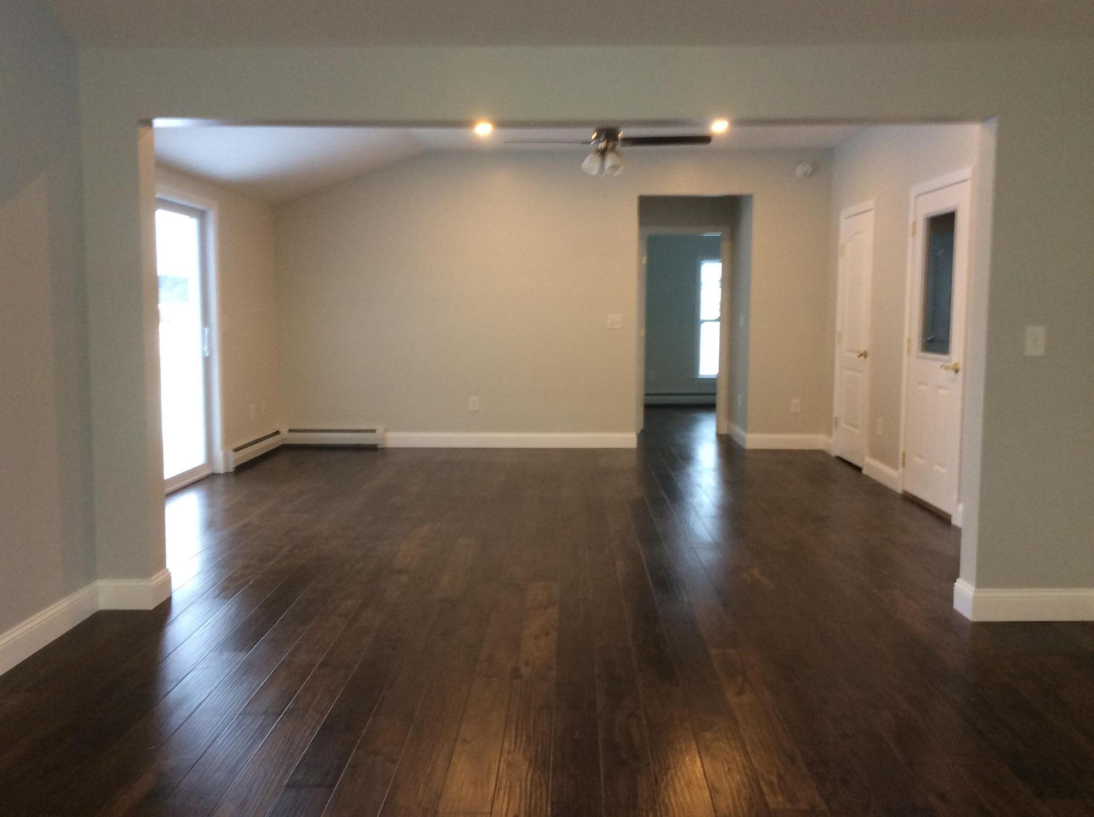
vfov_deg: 44.0
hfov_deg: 56.9
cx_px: 547
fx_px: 1010
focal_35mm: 32
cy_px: 408
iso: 80
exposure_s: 1/24
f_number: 2.4
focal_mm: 3.3
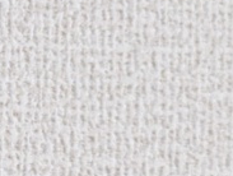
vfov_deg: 5.6
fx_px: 1801
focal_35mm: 267
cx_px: -357
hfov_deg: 6.9
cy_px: 175
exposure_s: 1/120
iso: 233
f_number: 1.89
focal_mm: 5.43
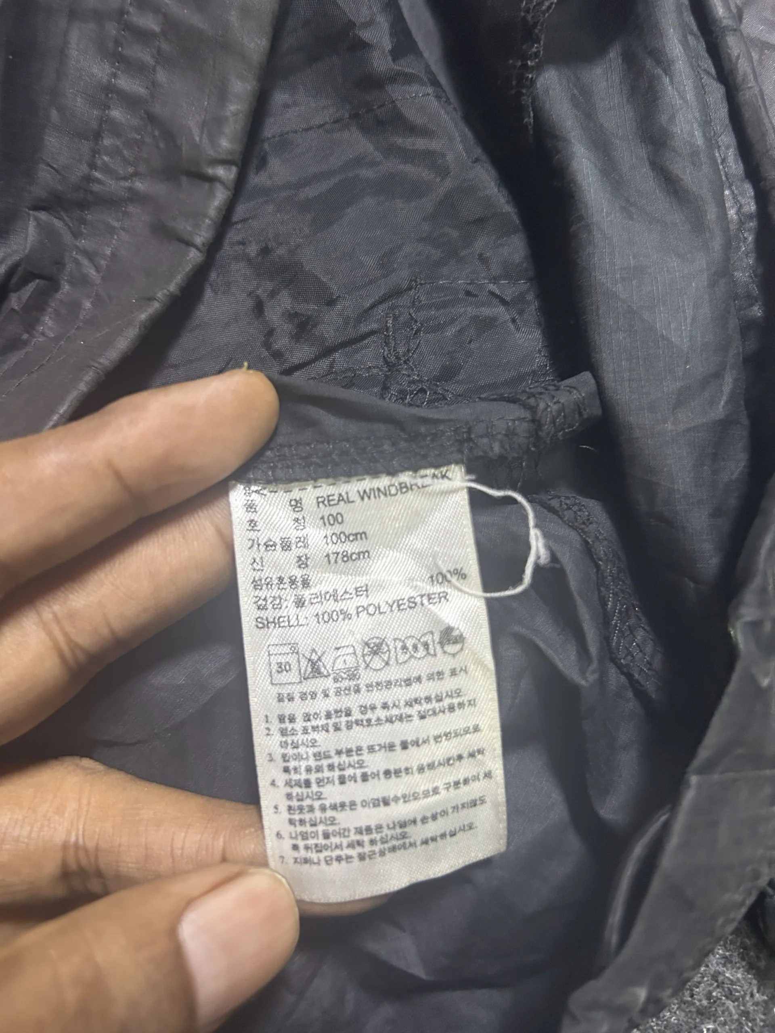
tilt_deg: -70.4
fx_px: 776
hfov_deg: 53.1
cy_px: 516
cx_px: 388
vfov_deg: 67.3
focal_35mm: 26
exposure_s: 1/50
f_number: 1.5
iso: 400
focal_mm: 5.7
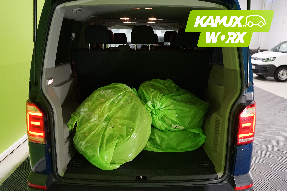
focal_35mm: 31
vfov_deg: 42.3
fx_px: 247
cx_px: 144
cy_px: 96
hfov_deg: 60.3
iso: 4000
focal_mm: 31
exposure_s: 1/160
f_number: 4
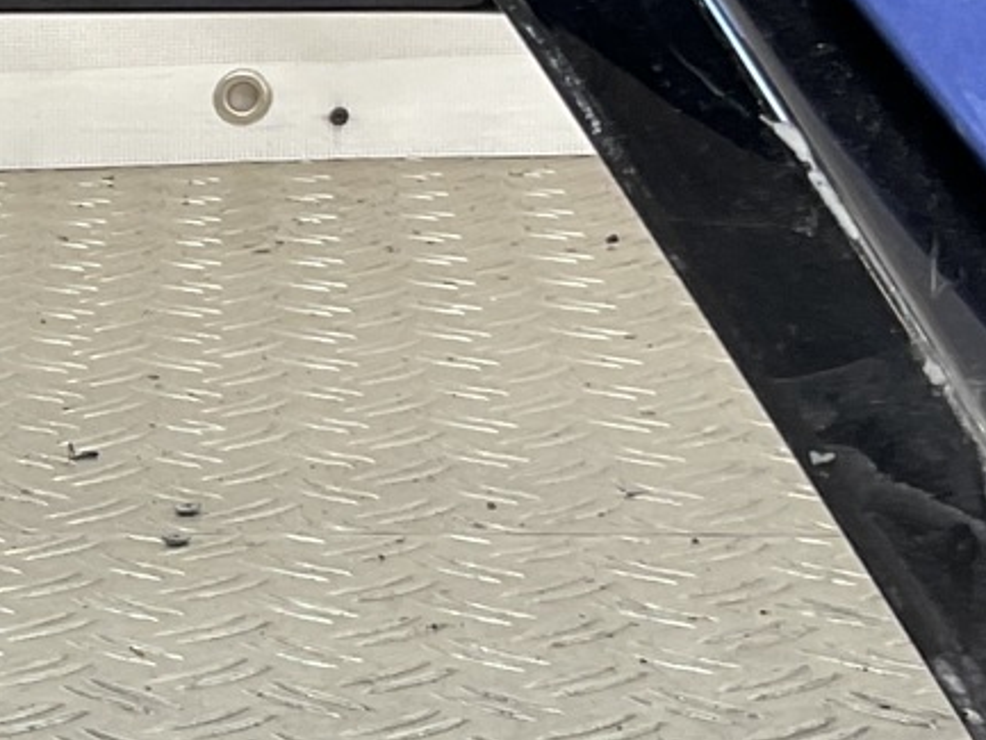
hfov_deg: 13.3
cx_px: -736
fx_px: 3846
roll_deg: +2.0
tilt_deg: -16.1
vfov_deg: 11.0
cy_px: 549
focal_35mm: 135
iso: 25
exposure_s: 1/100
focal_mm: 3
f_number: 1.8
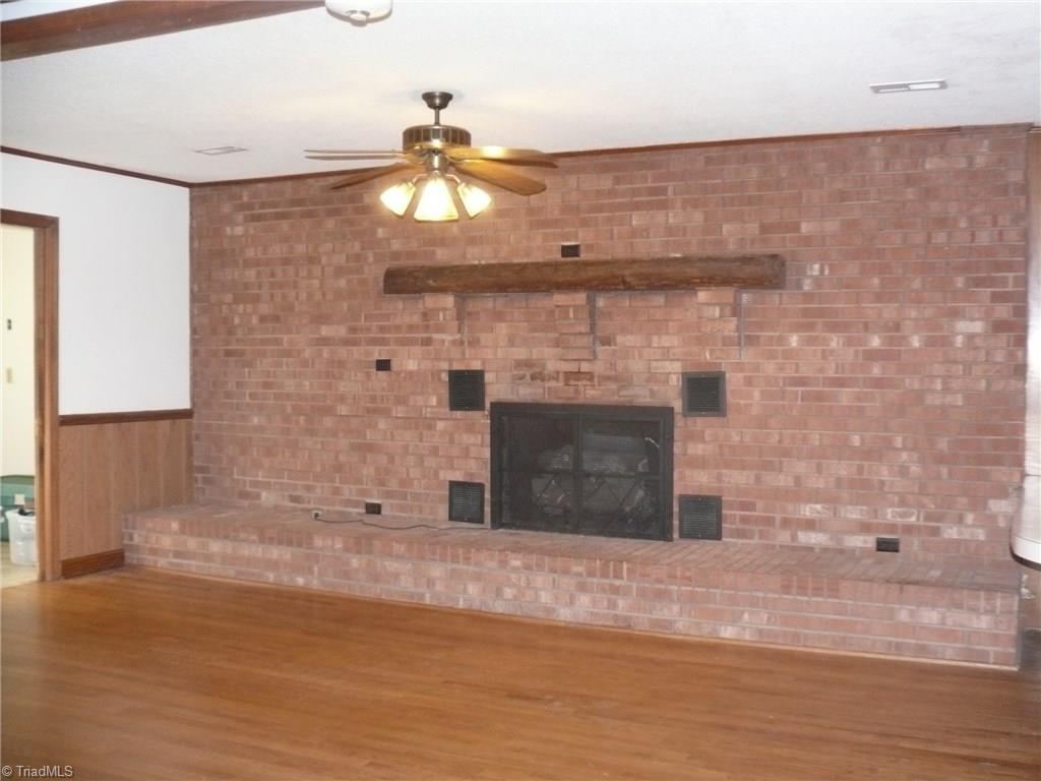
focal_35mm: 37
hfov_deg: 50.1
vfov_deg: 38.7
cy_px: 390
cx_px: 520
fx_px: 1113
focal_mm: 7.7
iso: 320
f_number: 2.8
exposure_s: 1/30
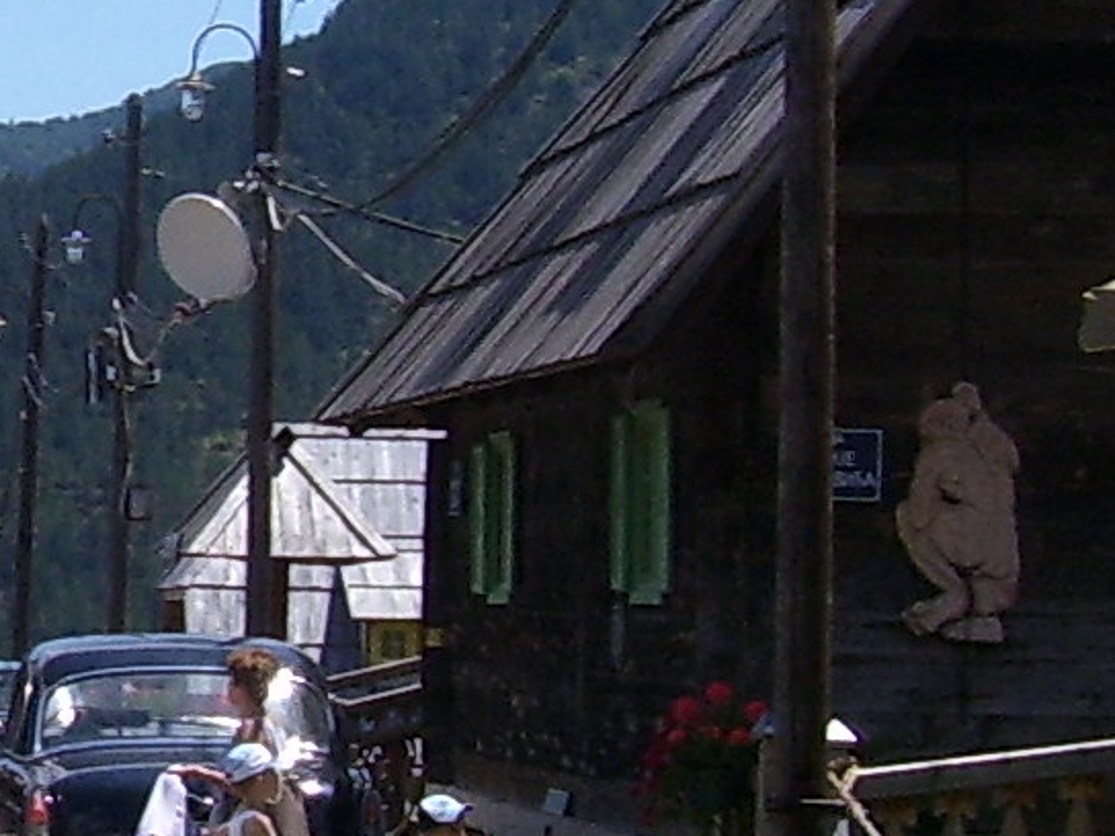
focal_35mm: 161
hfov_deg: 11.8
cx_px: -453
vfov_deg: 9.2
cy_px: 311
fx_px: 5186
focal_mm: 5.6
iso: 80
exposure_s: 1/500
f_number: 4.8
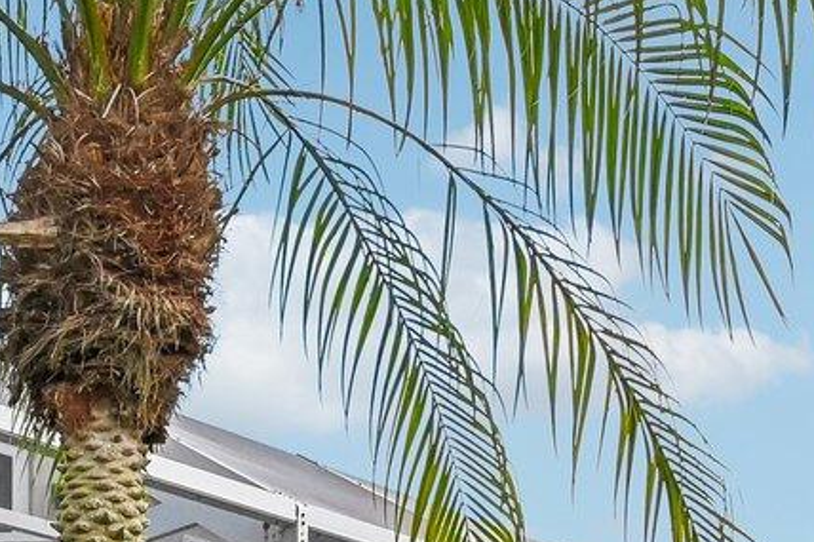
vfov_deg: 16.5
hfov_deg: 27.7
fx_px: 1514
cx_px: -67
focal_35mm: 67
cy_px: 1011
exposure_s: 1/1250
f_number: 10
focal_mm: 14
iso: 2500
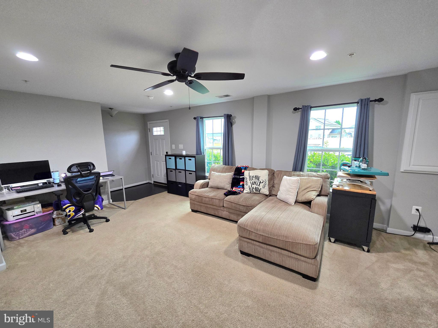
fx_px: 164
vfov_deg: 89.9
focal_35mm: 13
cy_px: 164
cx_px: 219
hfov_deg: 106.2
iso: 160
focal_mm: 2.2
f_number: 2.2
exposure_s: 1/60.2
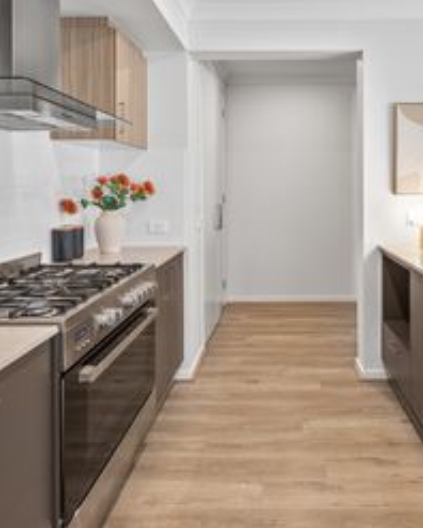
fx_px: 391
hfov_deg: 55.3
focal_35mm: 25
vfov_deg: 66.9
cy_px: 196
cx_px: 293
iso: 800
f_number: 8
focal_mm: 14
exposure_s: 1/5
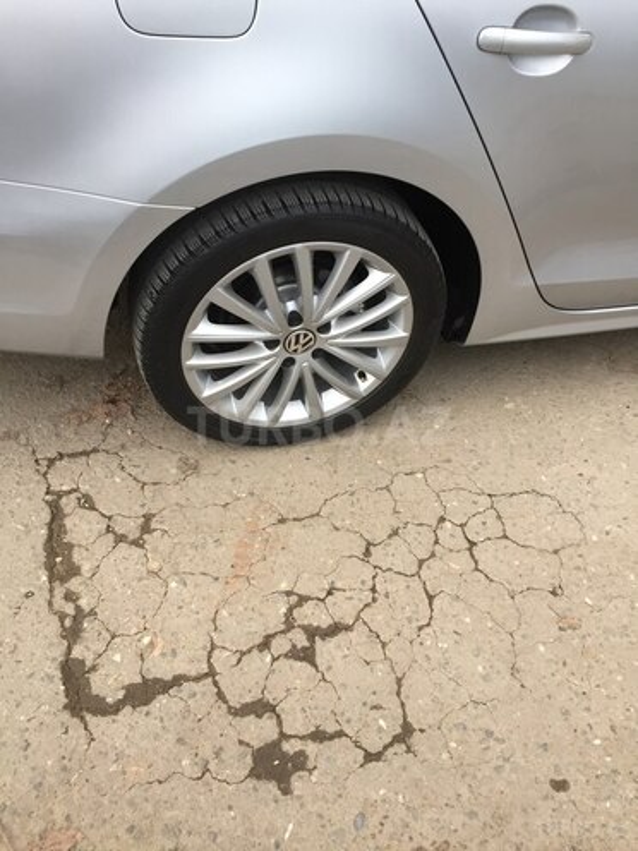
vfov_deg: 61.7
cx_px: 319
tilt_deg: -46.5
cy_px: 426
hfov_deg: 48.2
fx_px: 713
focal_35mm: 29
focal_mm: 4.15
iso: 40
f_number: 2.2
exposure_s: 1/33
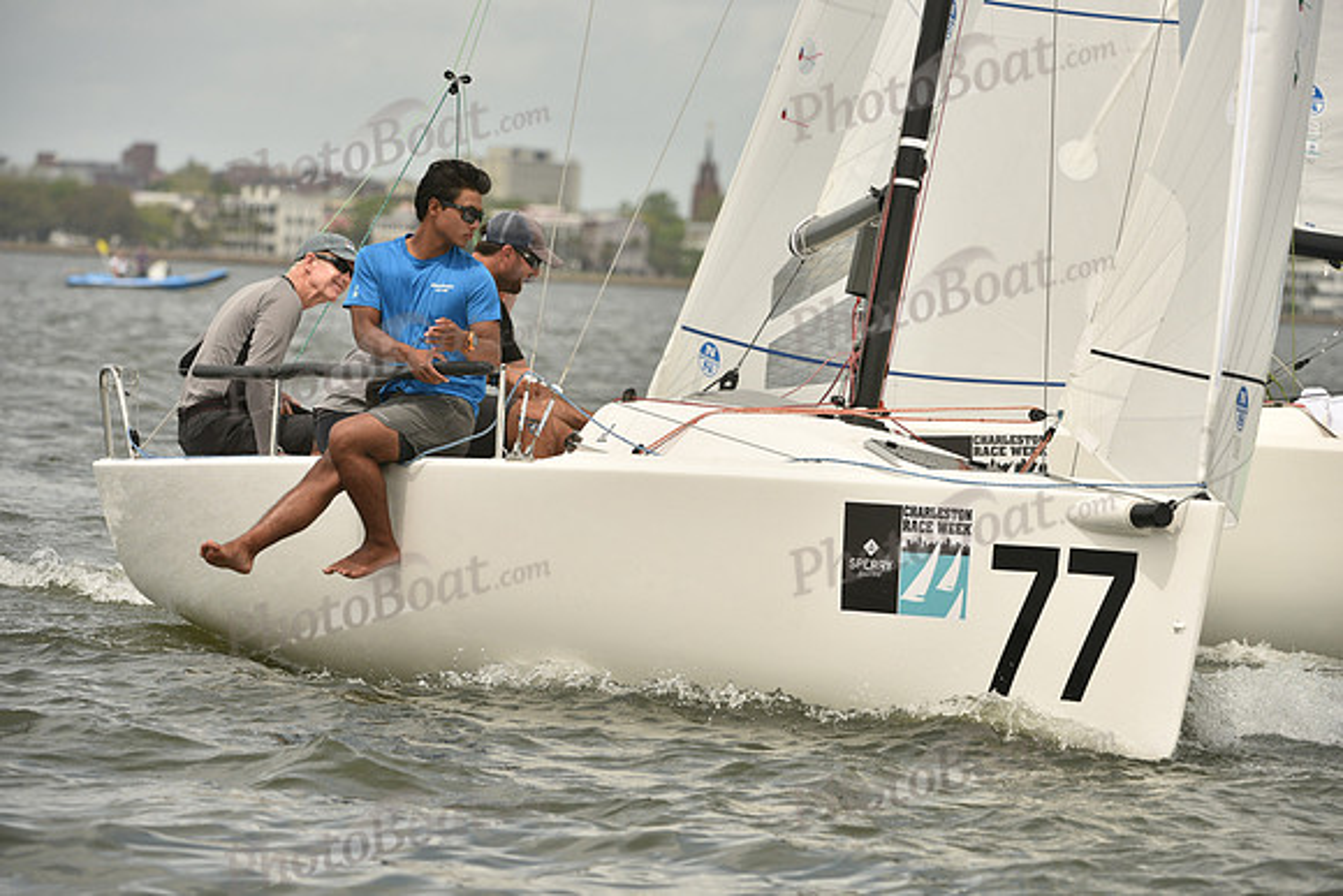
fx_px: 10074
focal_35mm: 270
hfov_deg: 7.6
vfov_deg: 5.1
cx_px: 672
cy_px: 448
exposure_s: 1/1250
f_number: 8
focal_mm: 270
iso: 320
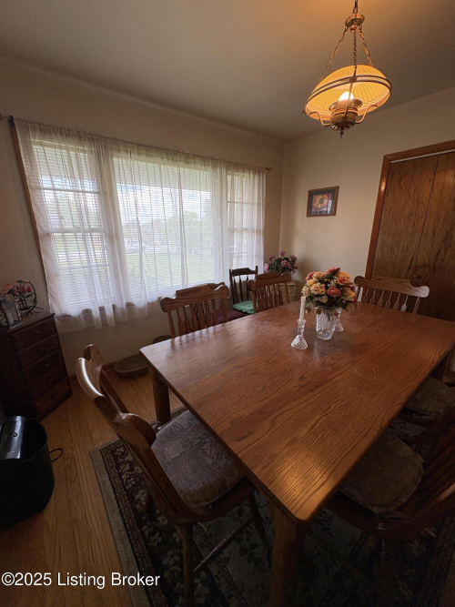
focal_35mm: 14
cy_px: 304
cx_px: 228
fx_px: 245
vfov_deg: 102.1
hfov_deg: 85.7
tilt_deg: -16.1
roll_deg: +0.1
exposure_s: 1/120
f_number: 2.2
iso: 100
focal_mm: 2.22
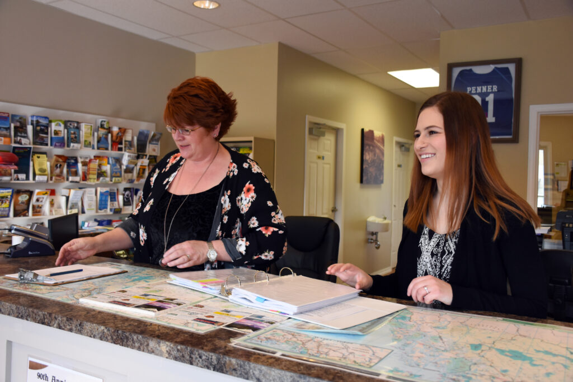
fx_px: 549
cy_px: 191
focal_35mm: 34
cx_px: 286
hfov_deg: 55.1
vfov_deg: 38.4
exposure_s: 1/160
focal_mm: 23
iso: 800
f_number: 4
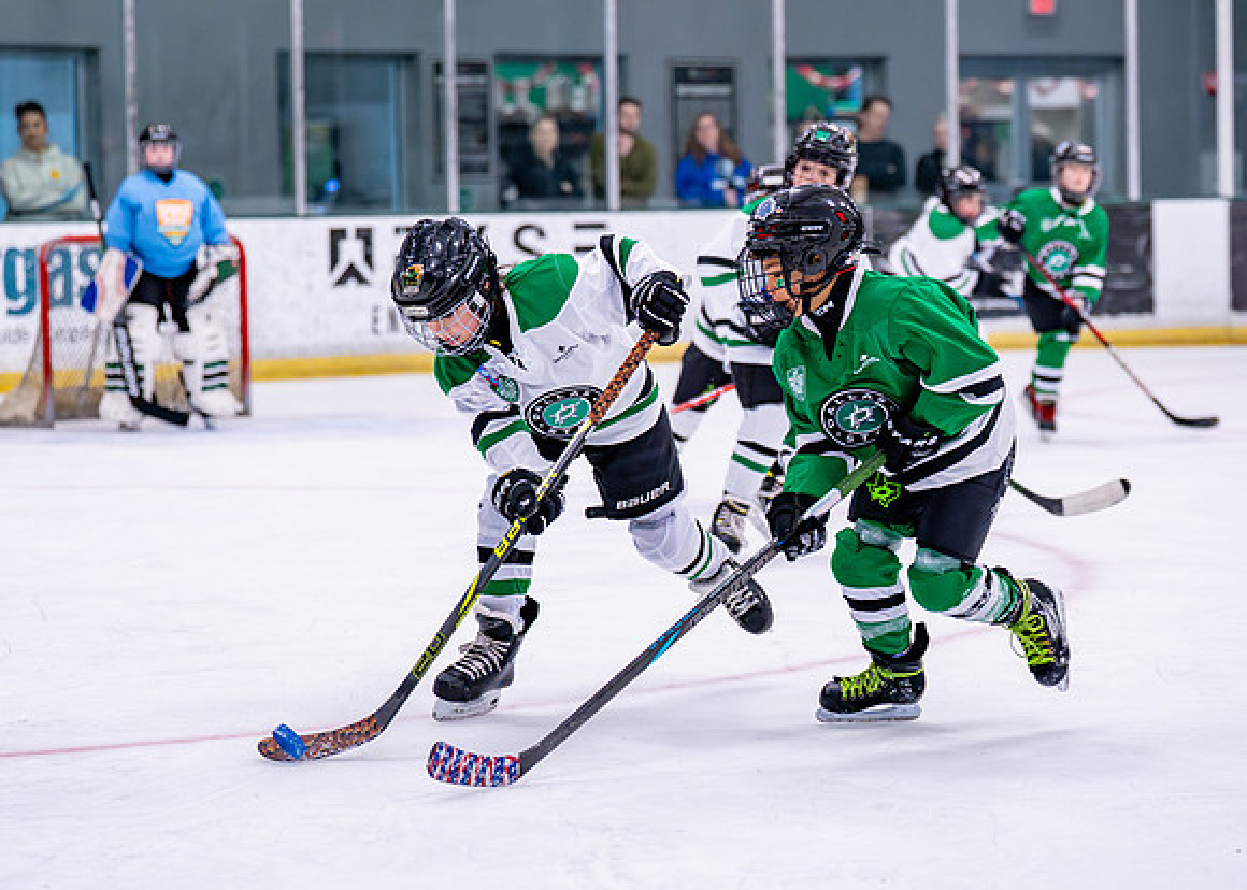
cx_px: 674
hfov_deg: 16.4
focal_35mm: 122
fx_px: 4324
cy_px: 418
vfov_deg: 11.8
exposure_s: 1/1250
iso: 2500
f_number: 2.8
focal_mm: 87
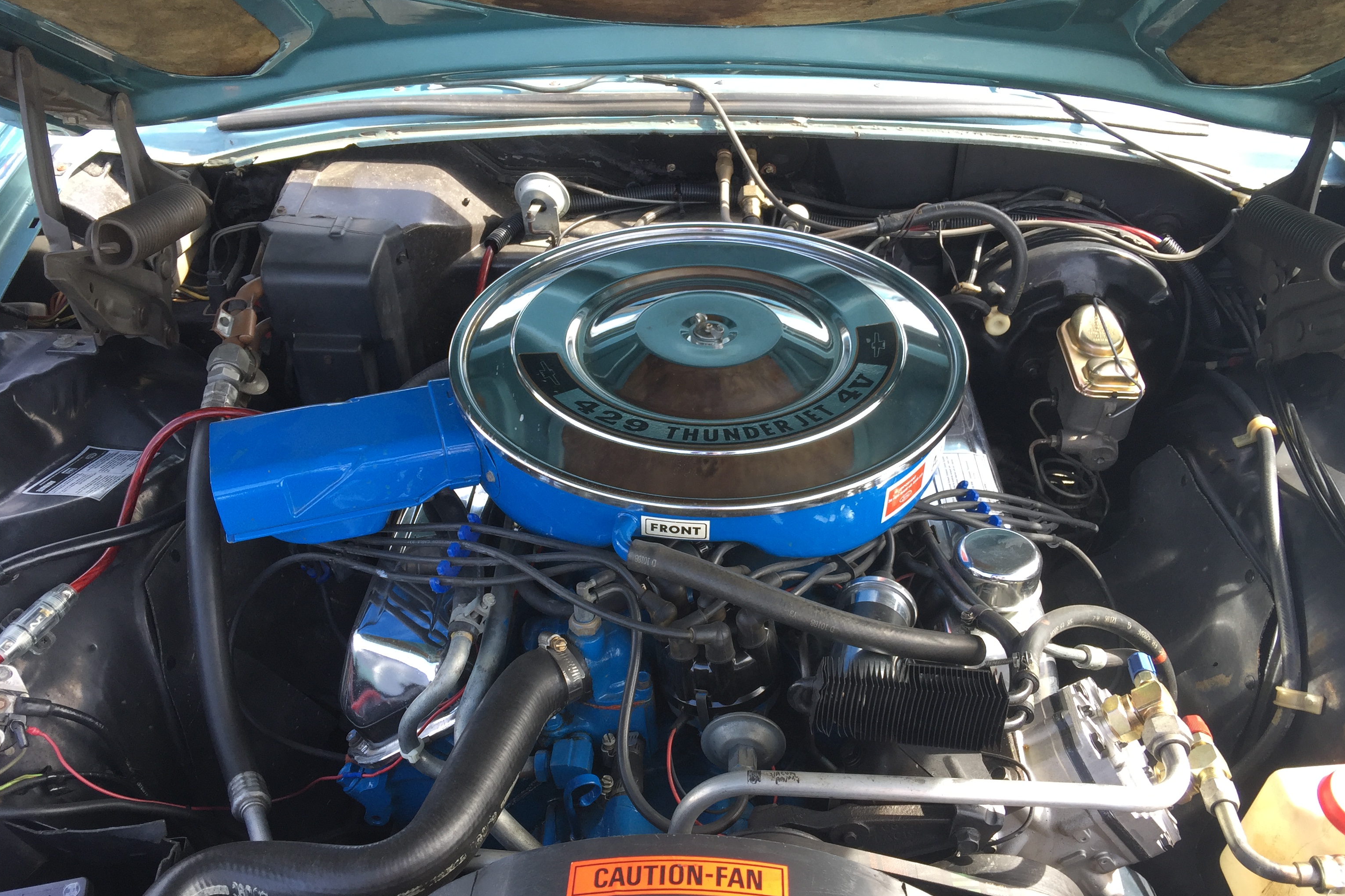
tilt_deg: -41.3
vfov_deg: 41.0
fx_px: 1195
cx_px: 700
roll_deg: -1.0
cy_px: 513
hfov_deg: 58.7
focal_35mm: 32
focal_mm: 4.15
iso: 32
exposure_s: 1/127
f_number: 2.2
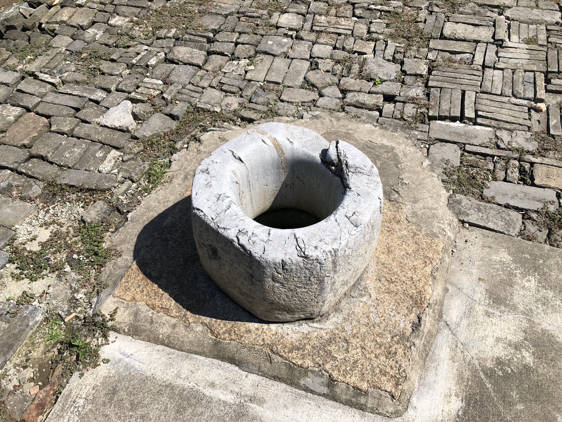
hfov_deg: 63.4
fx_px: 455
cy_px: 211
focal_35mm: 28
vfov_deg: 49.7
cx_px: 281
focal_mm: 3.99
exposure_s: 1/2404
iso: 20
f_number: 1.8
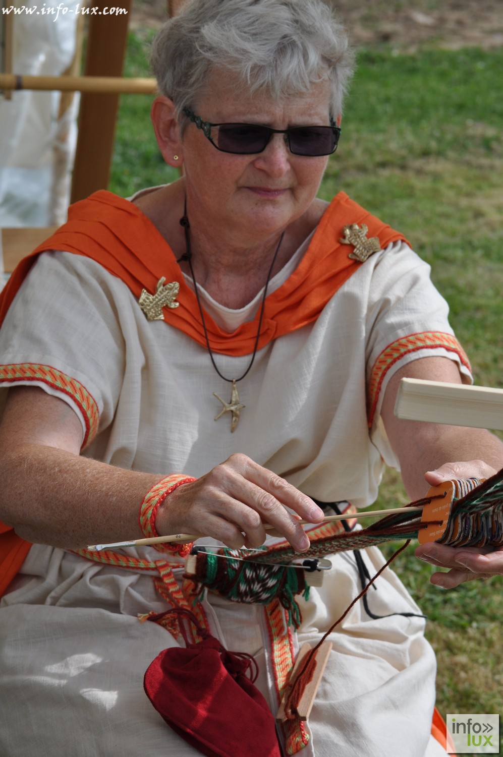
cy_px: 378
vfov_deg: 21.9
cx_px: 252
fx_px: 1954
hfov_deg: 14.7
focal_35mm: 93
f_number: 10
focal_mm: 62
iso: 200
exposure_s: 1/400
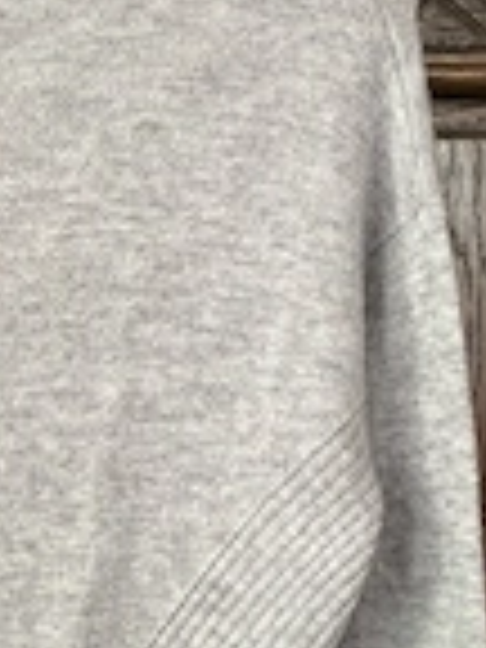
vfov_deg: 26.7
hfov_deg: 19.3
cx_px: -86
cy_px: 490
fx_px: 1348
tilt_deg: -6.8
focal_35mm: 72
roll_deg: -1.2
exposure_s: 1/65
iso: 125
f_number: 1.8
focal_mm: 4.25
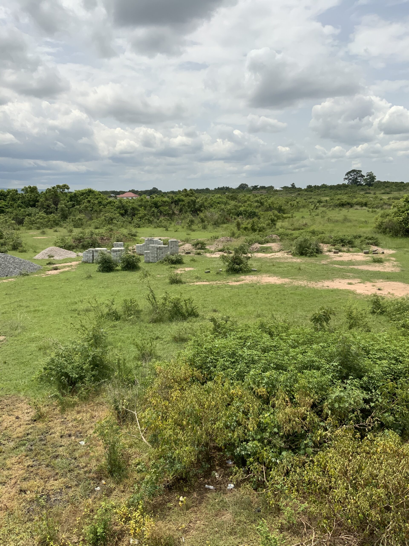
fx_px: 457
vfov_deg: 61.7
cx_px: 204
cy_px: 273
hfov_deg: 48.2
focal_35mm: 29
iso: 20
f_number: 1.8
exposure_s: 1/3322
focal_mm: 3
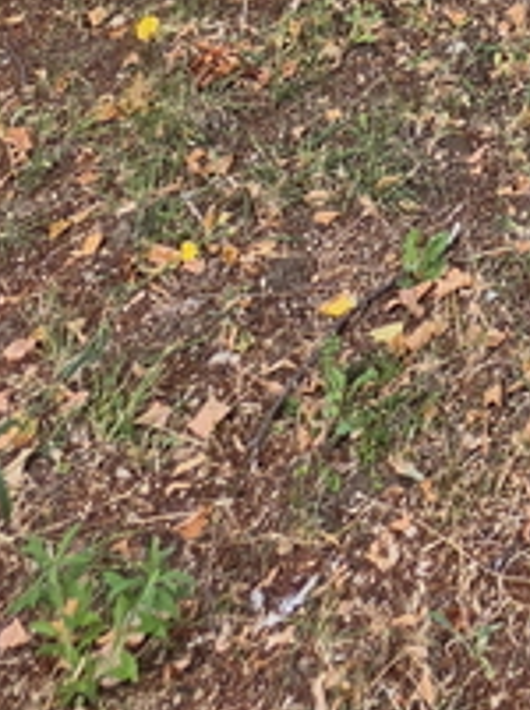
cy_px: -759
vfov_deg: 17.8
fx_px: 1434
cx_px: 1007
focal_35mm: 70
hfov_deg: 16.7
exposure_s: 1/397
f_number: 1.9
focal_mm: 2.2
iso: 32
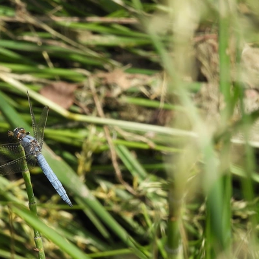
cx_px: 56
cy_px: 146
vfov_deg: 2.3
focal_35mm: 779
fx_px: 6594
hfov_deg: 2.2
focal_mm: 98.1
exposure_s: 1/320
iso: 100
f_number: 6.3
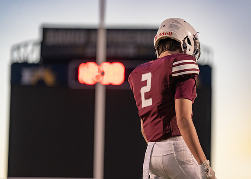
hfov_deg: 10.9
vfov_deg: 7.8
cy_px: 89
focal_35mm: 184
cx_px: 136
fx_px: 1311
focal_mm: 168
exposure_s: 1/500
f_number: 2.8
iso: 800
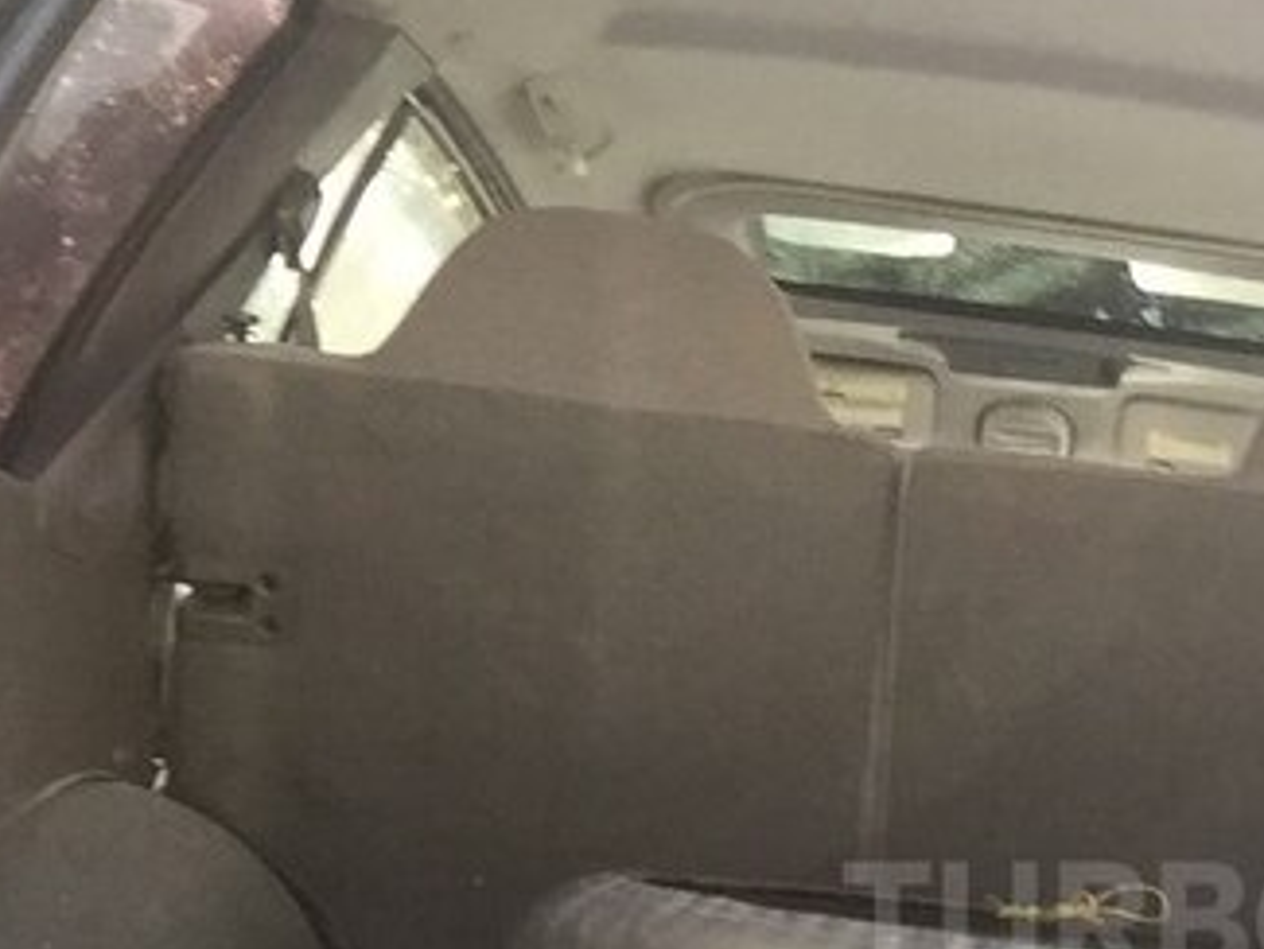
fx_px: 2301
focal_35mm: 63
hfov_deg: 28.9
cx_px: 1241
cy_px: 920
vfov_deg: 22.5
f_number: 2.2
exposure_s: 1/100
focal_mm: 2.65
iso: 64
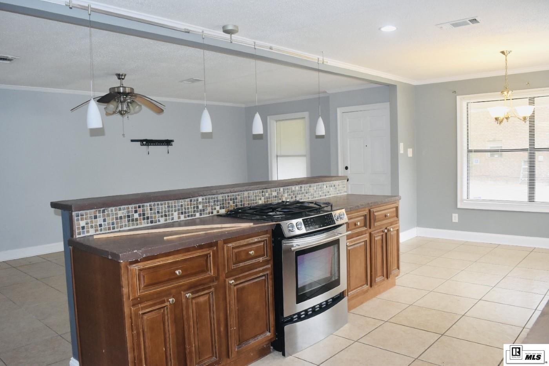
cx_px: 274
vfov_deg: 47.9
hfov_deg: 67.4
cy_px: 183
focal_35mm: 27
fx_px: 412
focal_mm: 18
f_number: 5.6
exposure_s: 1/125
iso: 800
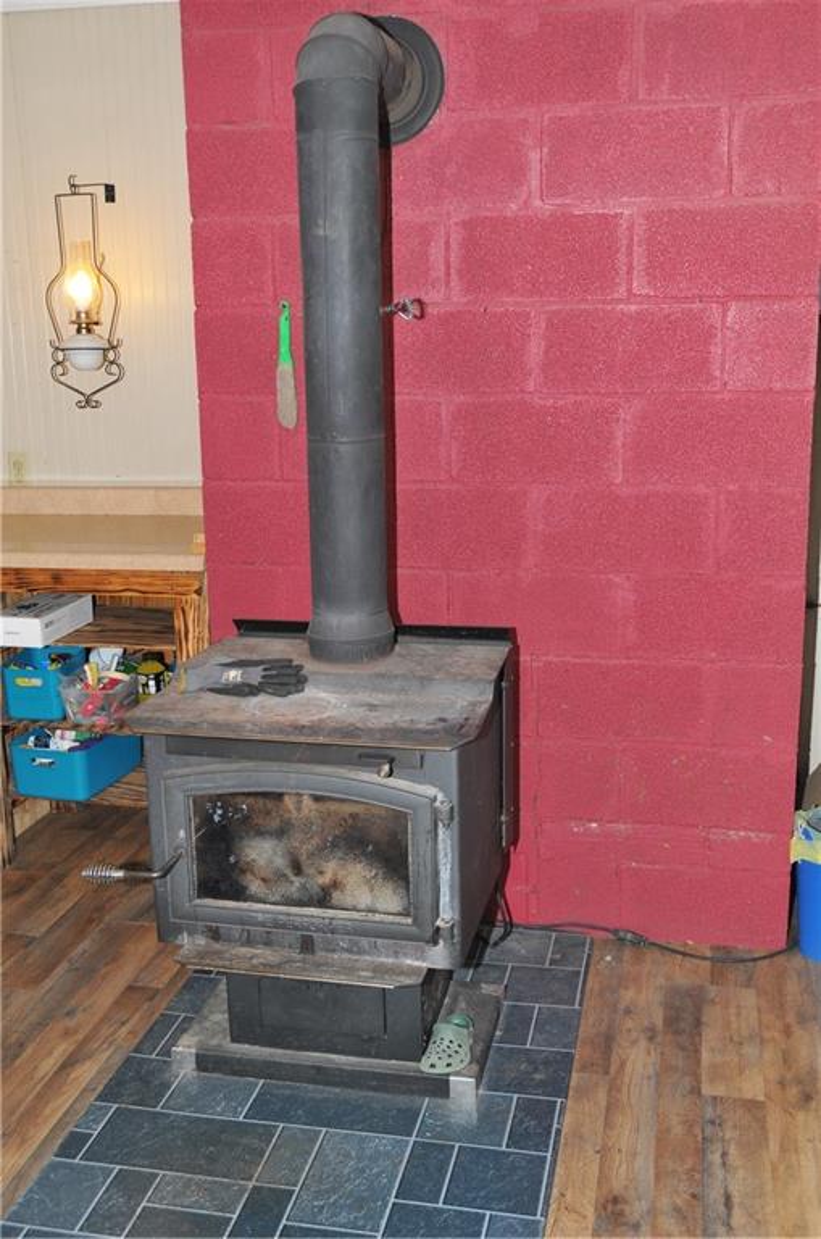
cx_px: 410
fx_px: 1288
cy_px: 620
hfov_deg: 35.4
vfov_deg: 51.4
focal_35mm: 38
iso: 400
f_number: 5.6
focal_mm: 25
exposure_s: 1/60
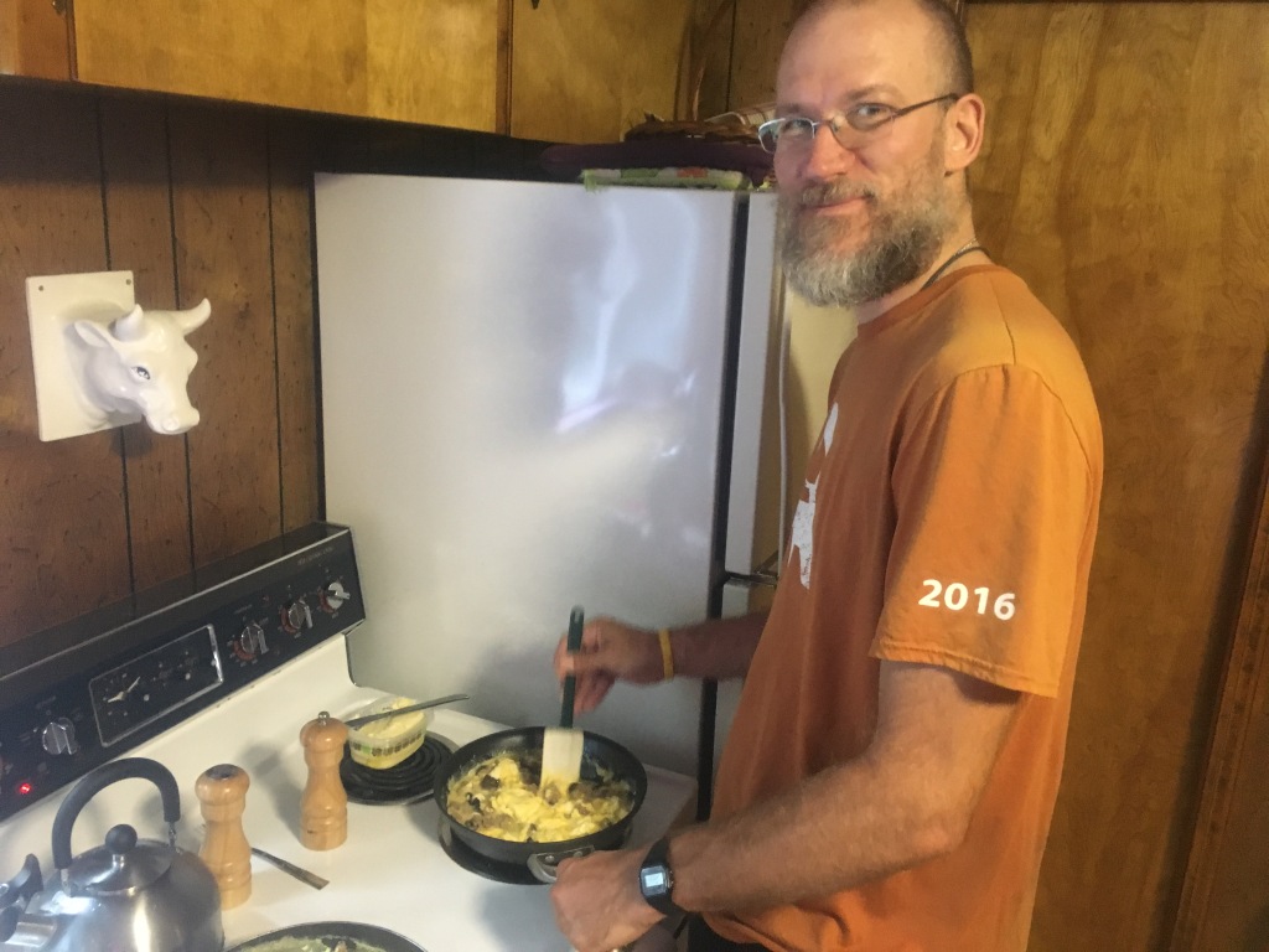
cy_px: 476
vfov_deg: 48.2
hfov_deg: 61.7
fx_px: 1063
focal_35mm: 29
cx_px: 634
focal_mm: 4.15
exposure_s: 1/15
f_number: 2.2
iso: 250
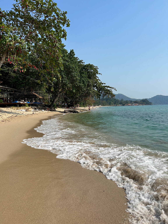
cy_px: 112
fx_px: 168
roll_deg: +1.0
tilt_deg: -2.5
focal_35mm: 26
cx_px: 84
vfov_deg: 67.3
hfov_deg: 53.1
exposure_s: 1/5587
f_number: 1.5
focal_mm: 5.7
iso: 50
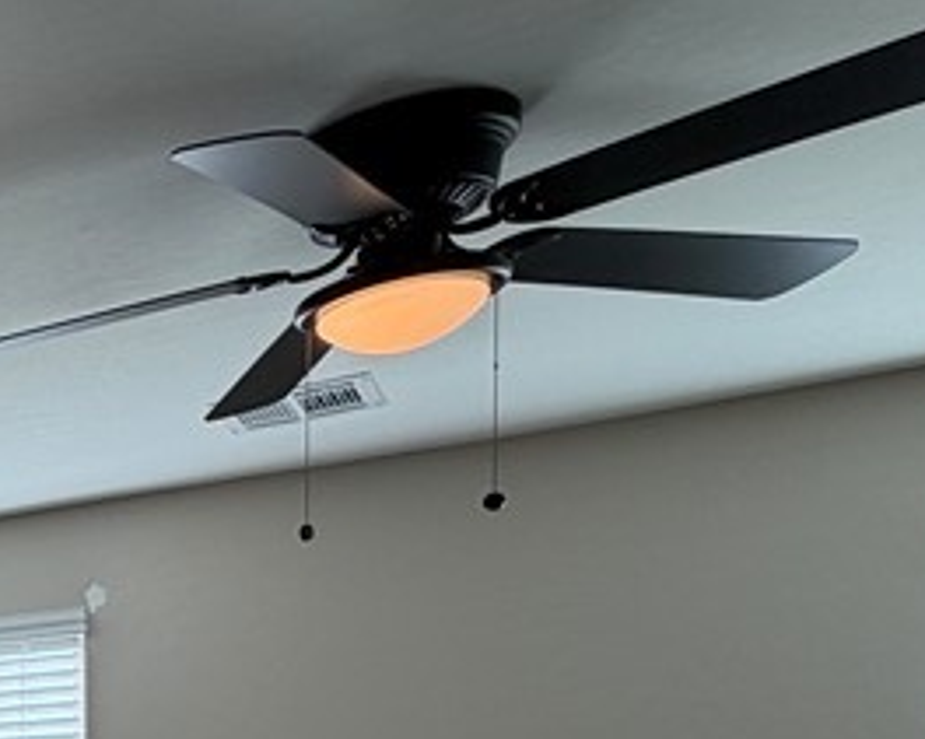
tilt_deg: -2.2
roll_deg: +0.5
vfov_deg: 25.3
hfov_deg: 23.1
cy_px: 914
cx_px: -655
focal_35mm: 53
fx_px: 1450
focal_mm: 2.22
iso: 50
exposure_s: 1/143
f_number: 2.2
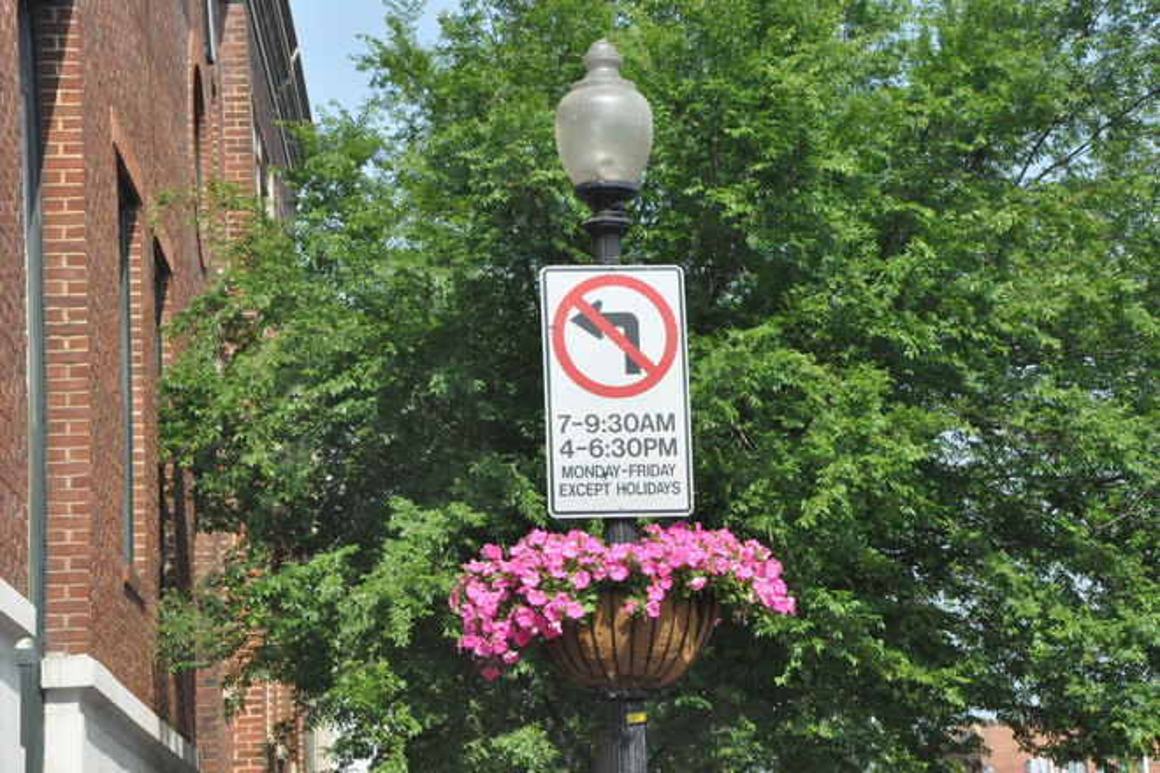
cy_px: 386
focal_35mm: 120
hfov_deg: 17.1
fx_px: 3866
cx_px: 580
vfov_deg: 11.4
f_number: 16
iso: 2500
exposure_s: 1/1000
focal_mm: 80
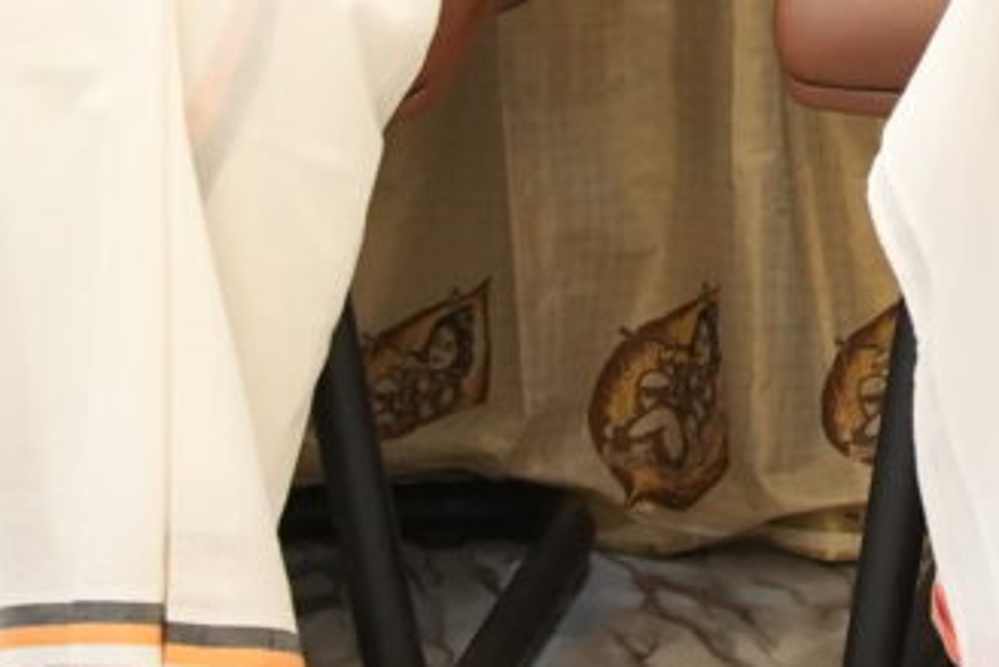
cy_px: -763
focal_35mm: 273
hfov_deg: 7.2
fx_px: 7579
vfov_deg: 4.9
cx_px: 2038
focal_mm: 35
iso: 1600
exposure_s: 1/100
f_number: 4
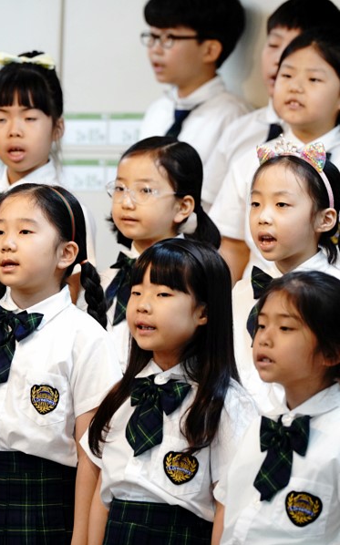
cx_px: 65
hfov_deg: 4.3
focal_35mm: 307
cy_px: 272
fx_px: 4558
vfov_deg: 6.8
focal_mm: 200
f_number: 4.5
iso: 2000
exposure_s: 1/160
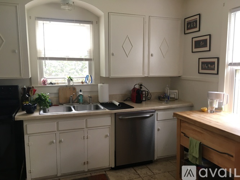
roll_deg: -0.3
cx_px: 120
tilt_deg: -9.6
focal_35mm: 29
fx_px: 201
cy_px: 90
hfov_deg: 61.7
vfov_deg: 48.2
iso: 64
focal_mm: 4.15
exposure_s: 1/30
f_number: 2.2
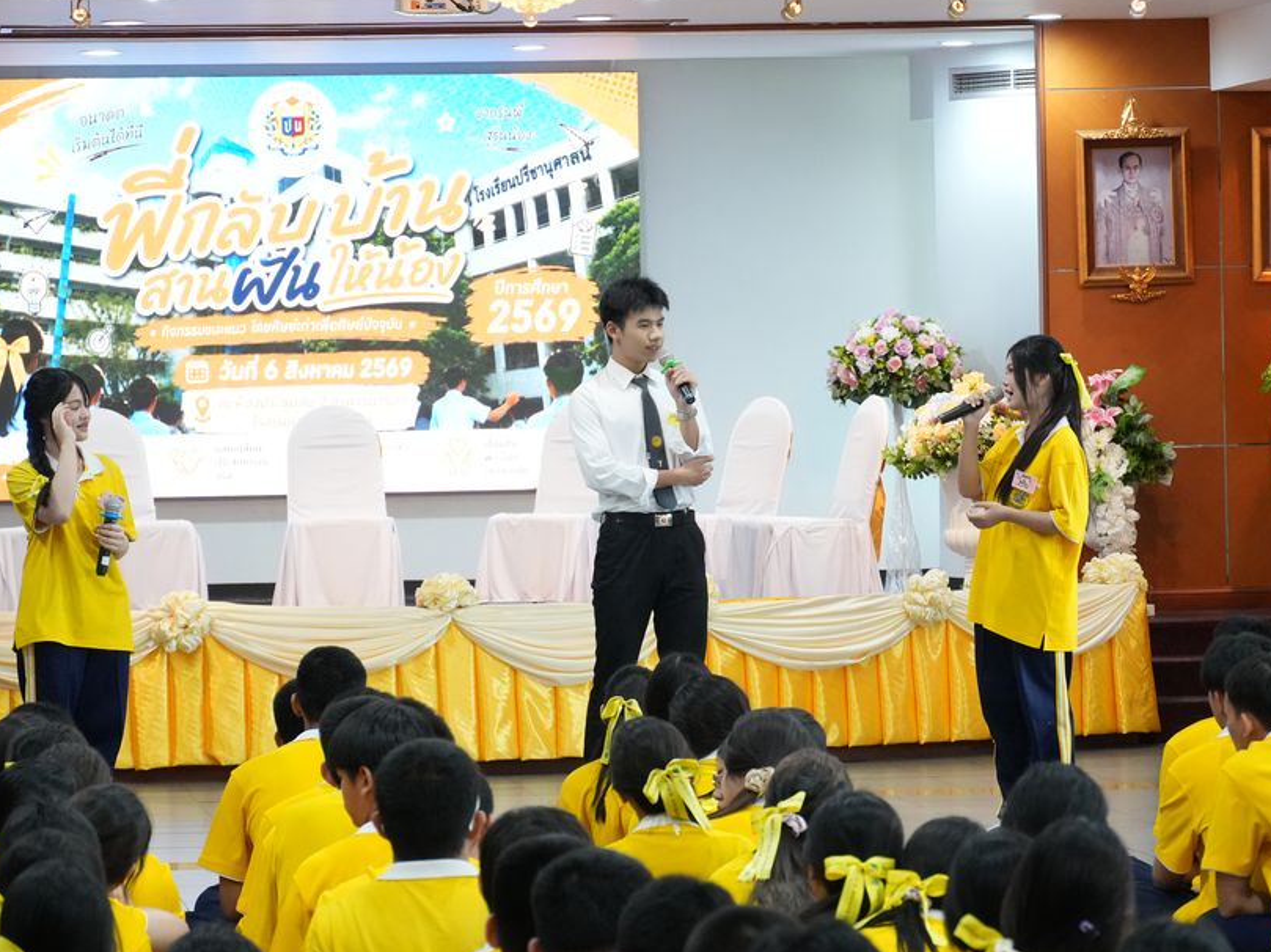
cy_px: 452
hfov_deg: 12.6
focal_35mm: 157
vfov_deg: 9.4
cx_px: 694
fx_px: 5762
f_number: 5.6
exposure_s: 1/125
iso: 4000
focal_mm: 88
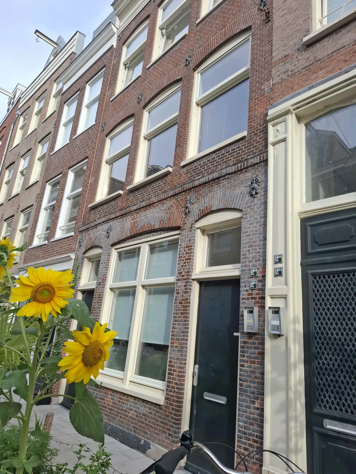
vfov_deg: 73.9
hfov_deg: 58.9
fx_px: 315
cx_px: 178
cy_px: 237
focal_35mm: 23
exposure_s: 1/864
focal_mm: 5.54
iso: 50
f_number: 1.8
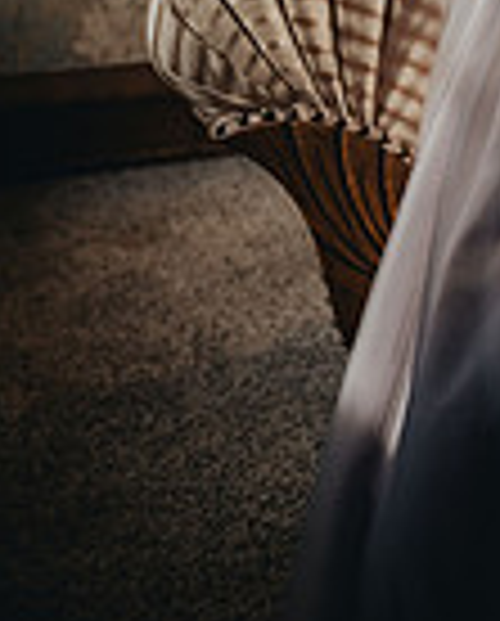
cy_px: -351
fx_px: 1973
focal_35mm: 107
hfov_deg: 13.9
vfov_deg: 16.2
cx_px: 658
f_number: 2.8
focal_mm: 35
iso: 1250
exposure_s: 1/250
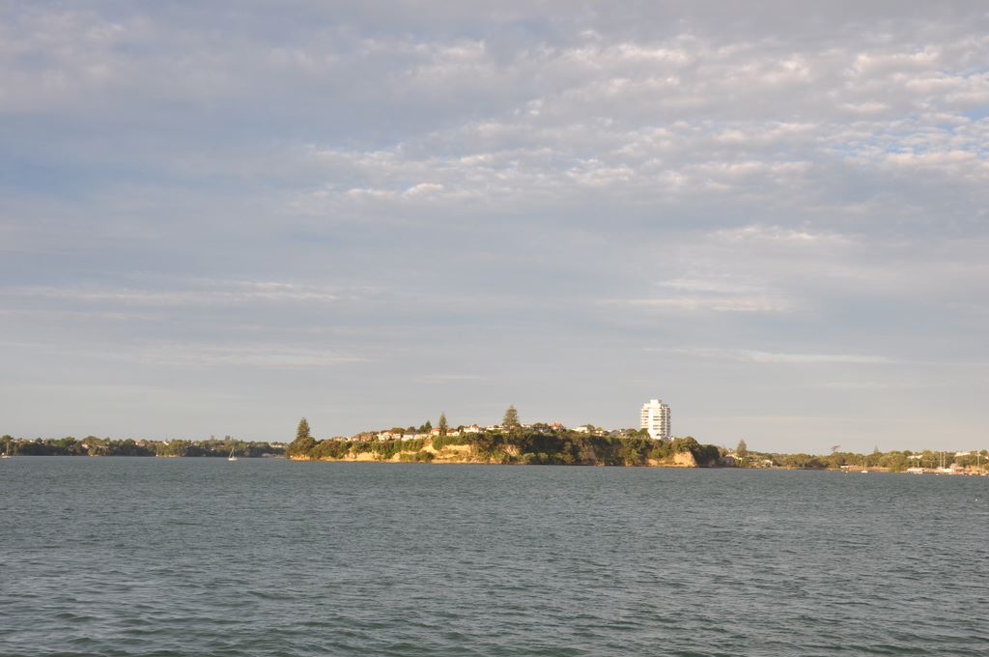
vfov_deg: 23.7
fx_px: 1564
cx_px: 494
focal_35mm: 57
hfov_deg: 35.1
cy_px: 328
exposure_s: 1/200
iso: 200
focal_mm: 38
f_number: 10
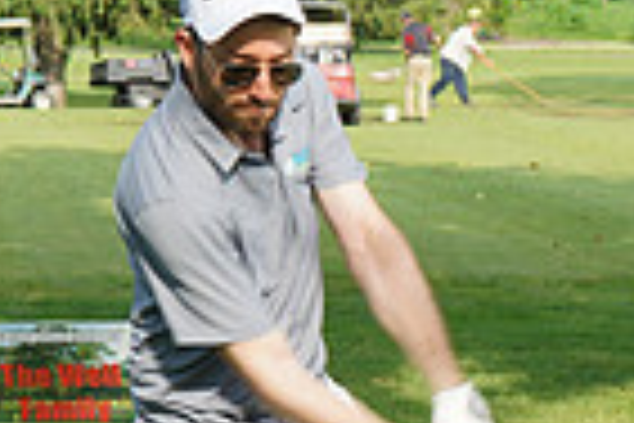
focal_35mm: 173
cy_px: 421
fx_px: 3046
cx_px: 656
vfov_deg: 7.9
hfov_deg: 11.7
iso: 125
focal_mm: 42
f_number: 6.3
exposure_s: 1/250
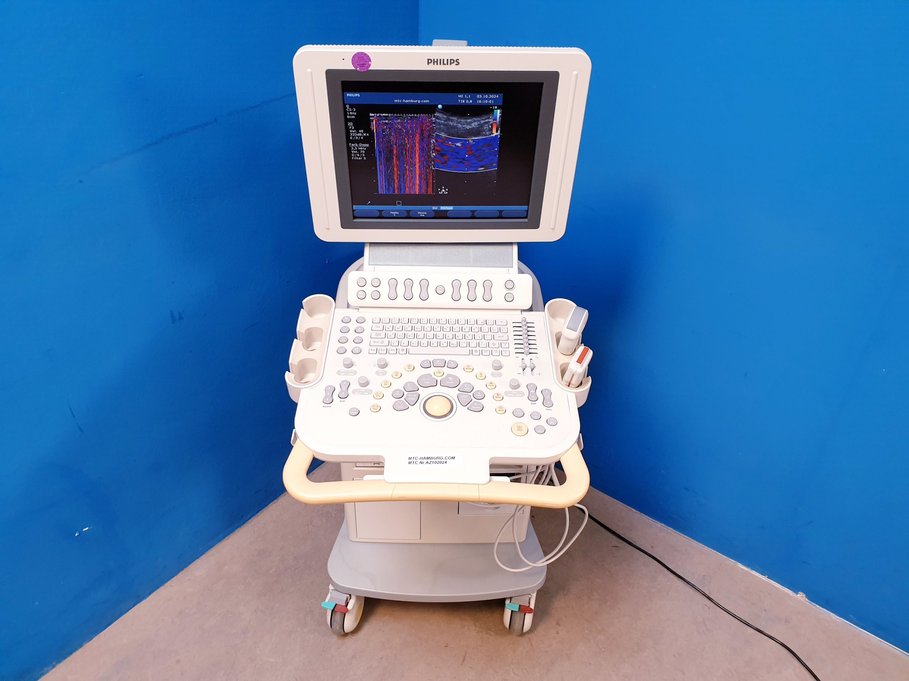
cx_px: 454
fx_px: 683
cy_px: 340
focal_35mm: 26
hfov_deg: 67.3
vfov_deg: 53.1
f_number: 2.4
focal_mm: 4.3
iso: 160
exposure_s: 1/50
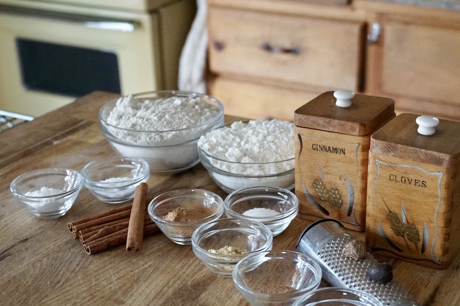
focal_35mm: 64
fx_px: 814
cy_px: 166
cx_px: 255
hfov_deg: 31.5
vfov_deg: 21.3
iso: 6400
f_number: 4.5
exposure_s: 1/160
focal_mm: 31
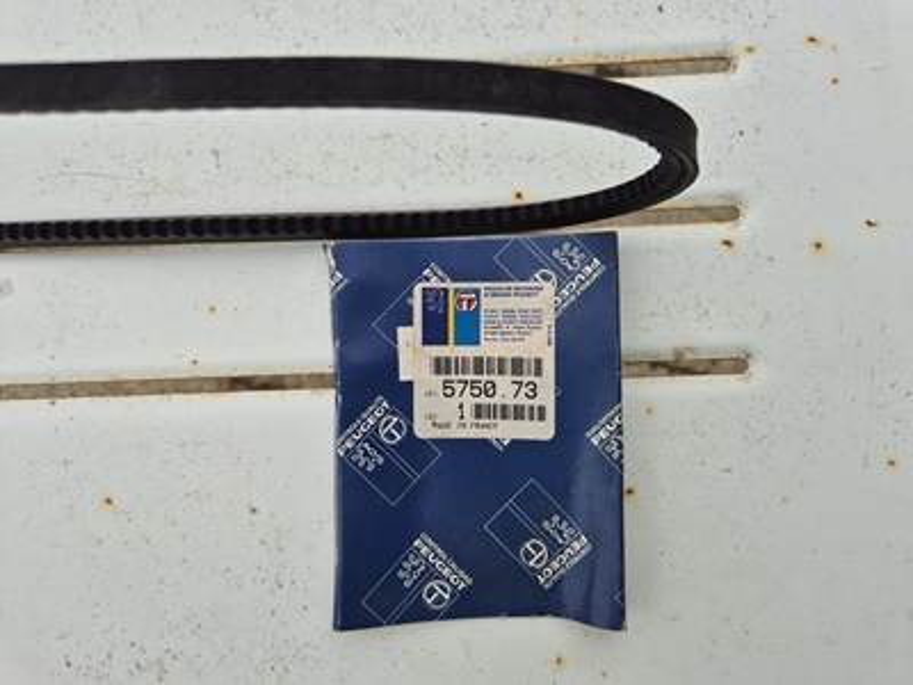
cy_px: 342
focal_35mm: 23
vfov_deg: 58.9
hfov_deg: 73.9
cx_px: 456
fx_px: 607
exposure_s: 1/570
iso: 25
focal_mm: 5.4
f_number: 1.8
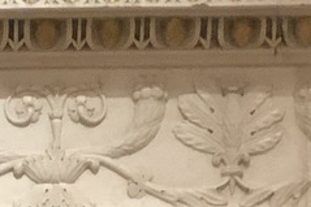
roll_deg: +0.7
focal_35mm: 362
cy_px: 1034
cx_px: -217
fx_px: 3125
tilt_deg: -0.1
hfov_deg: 5.6
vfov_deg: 3.5
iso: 125
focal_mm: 6
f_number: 2.4
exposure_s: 1/33
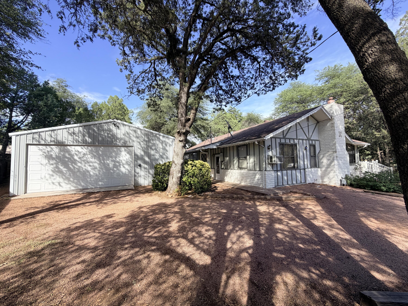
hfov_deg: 102.1
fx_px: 165
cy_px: 153
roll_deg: +1.8
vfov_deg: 85.7
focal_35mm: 14
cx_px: 204
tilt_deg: +4.4
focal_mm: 2.22
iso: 40
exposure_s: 1/540
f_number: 2.2
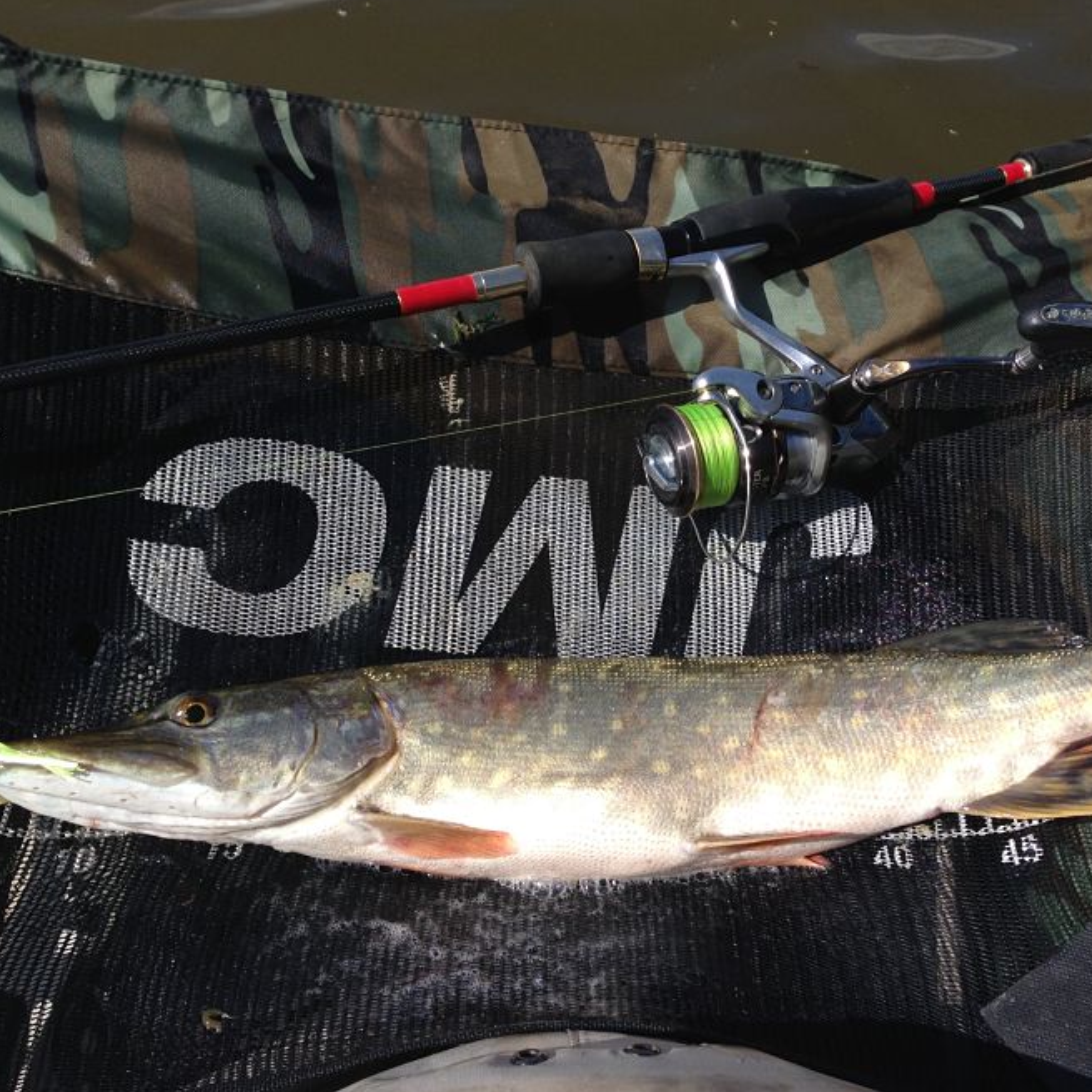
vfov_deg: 41.9
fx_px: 1428
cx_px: 609
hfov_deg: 41.8
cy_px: 535
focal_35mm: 40
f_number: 2.4
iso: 50
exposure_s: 1/1808
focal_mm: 4.12
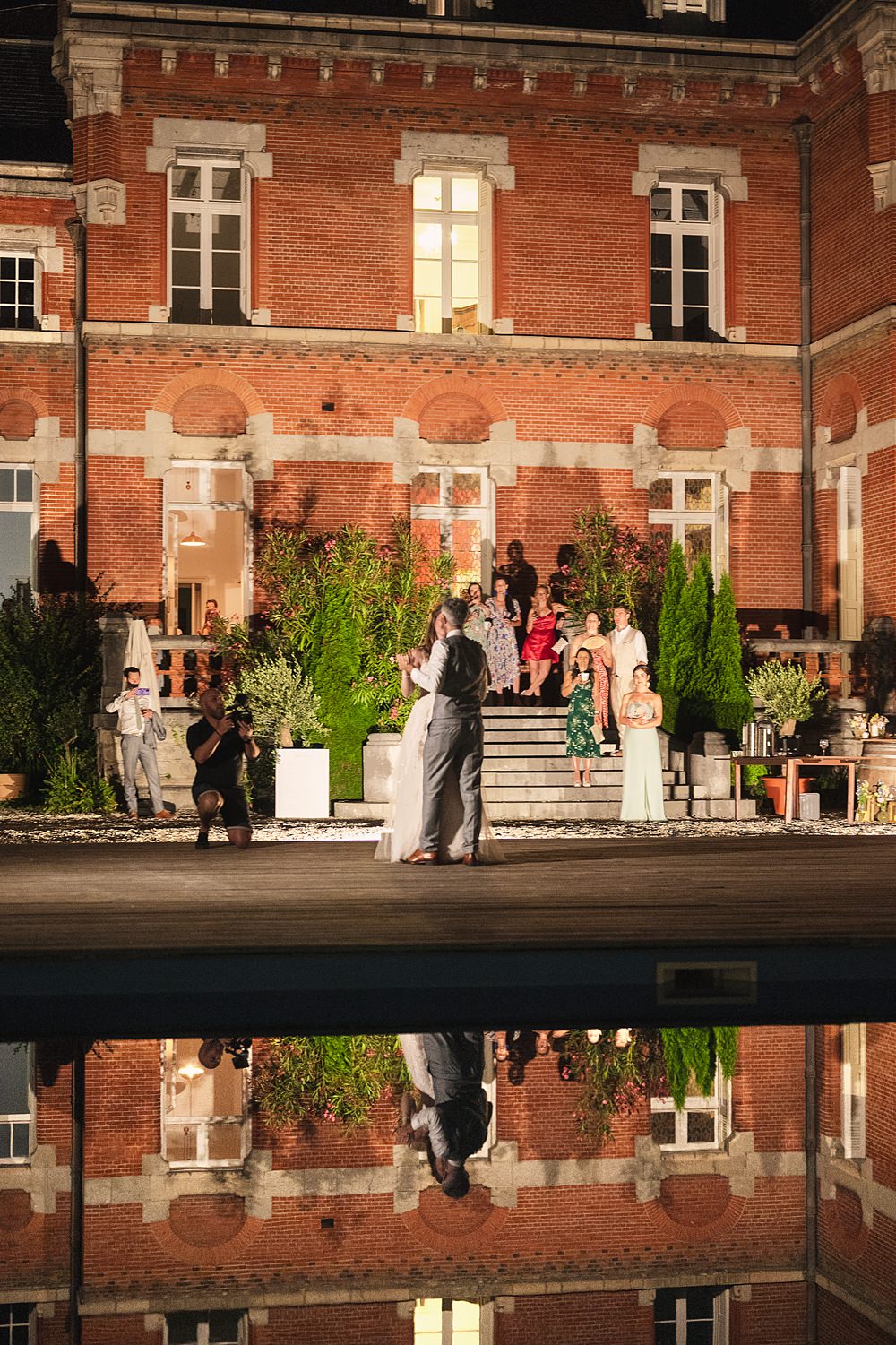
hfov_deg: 27.0
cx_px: 448
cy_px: 672
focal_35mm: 50
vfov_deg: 39.6
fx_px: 1867
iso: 2500
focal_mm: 50
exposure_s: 1/100
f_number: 1.8
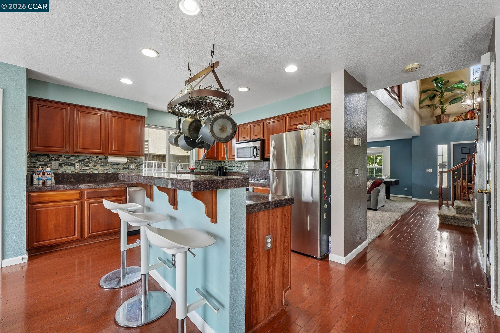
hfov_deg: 104.3
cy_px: 166
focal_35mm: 14
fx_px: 194
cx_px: 250
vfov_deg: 81.2
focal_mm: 14
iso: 640
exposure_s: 1/25
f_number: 9
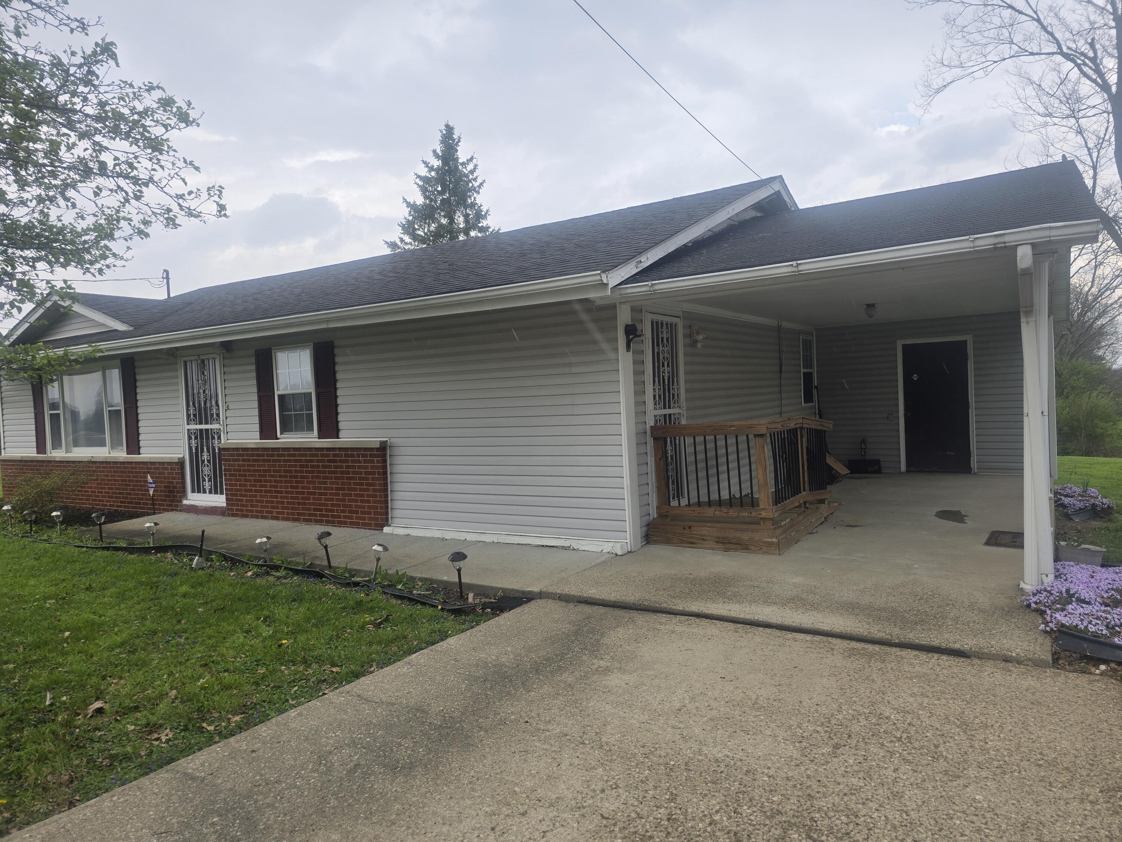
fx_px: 745
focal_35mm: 23
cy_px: 421
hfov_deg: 73.9
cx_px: 561
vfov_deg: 58.9
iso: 12
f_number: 1.7
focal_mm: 6.3
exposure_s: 1/322
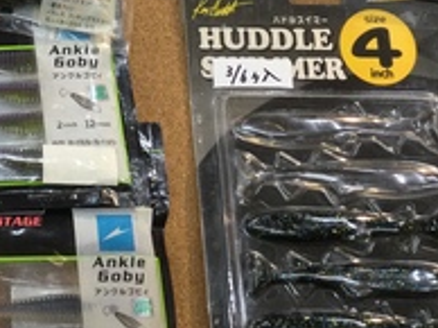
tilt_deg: -73.4
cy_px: -66
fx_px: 1213
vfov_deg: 14.9
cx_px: -138
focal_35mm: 96
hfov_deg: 18.9
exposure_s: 1/40
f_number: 2.4
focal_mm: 3.3
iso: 32
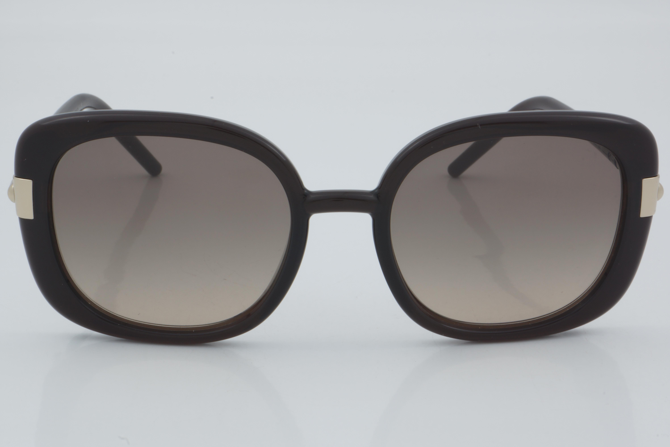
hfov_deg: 27.0
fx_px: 1396
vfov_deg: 18.2
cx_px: 335
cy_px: 224
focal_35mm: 75
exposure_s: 1/3
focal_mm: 50
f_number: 32
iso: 100
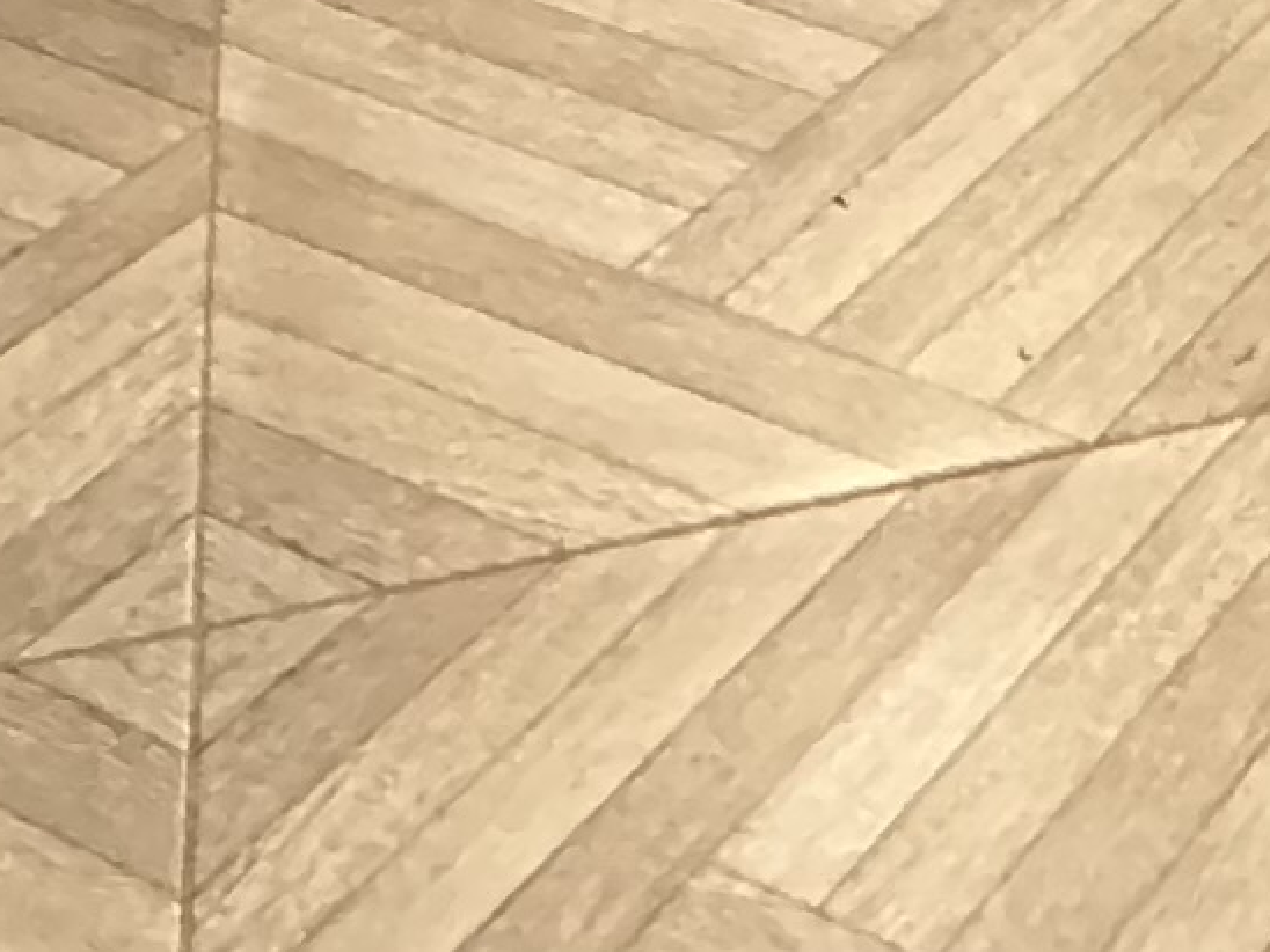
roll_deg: -0.8
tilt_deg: -7.1
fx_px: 3779
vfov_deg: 11.2
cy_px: -1554
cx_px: 1525
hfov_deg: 18.1
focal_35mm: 103
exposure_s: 1/60
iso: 640
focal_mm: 2.22
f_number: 2.2
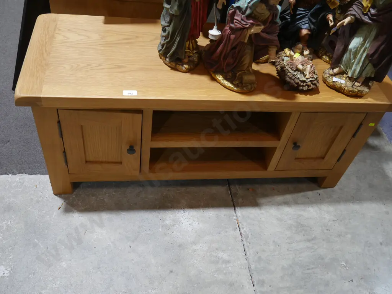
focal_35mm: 32
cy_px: 147
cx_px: 196
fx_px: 362
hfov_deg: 56.8
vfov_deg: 44.2
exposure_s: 1/60
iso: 400
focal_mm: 16
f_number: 3.6
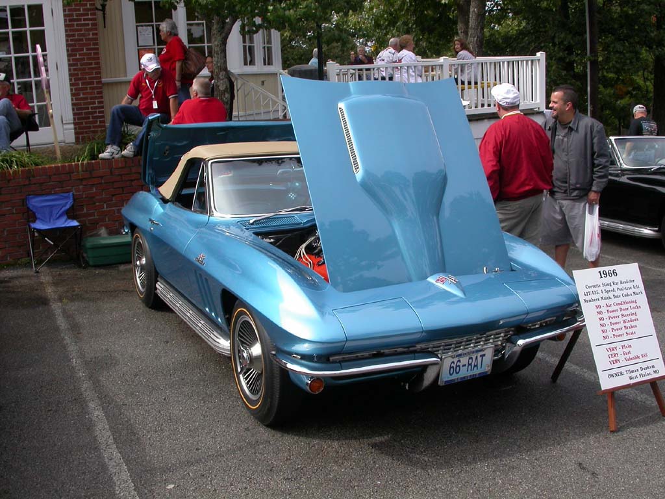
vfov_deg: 37.7
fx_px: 730
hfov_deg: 49.0
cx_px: 332
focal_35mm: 38
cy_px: 250
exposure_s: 1/243
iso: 100
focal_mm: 7.85
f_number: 6
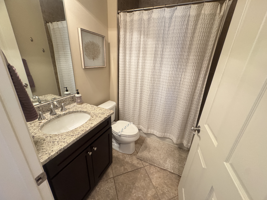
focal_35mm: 14
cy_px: 100
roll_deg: -3.8
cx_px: 134
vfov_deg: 85.7
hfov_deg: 102.1
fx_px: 108
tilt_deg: -21.8
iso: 500
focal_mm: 2.22
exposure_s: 1/60
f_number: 2.2
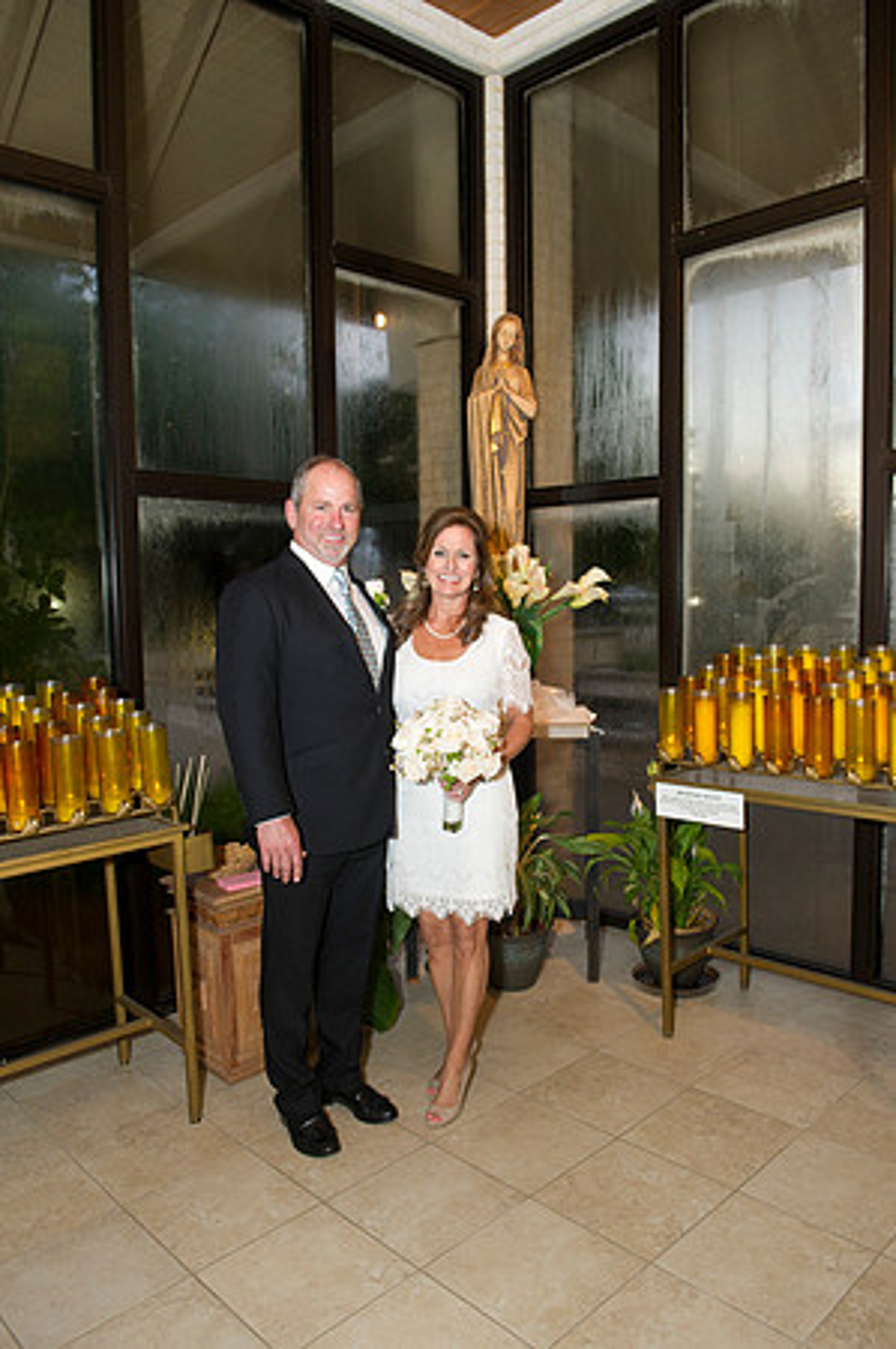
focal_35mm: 27
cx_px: 448
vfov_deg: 67.4
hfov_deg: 47.8
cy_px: 674
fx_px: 1010
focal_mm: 27
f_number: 5
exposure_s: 1/125
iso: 1600
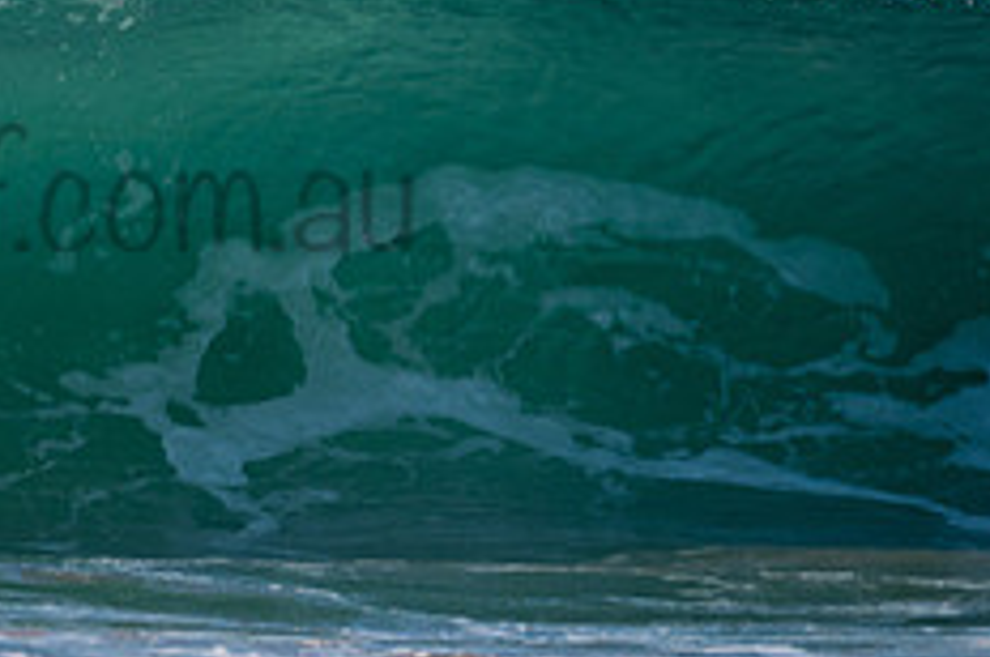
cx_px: -38
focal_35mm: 1533
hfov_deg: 1.3
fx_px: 42098
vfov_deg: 0.9
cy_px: 154
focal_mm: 500
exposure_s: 1/320
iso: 64
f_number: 7.1
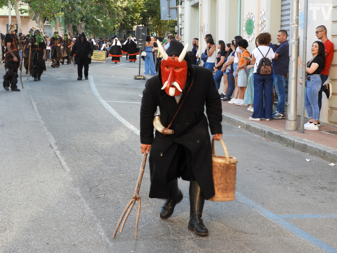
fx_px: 681
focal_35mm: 70
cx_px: 168
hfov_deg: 27.8
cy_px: 126
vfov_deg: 21.0
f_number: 4.5
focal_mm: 12.5
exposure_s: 1/40
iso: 100
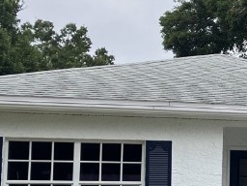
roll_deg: +0.5
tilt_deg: +3.4
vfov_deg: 13.1
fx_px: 799
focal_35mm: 112
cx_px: 449
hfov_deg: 15.1
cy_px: 158
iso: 32
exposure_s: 1/899
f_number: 1.8
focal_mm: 3.99
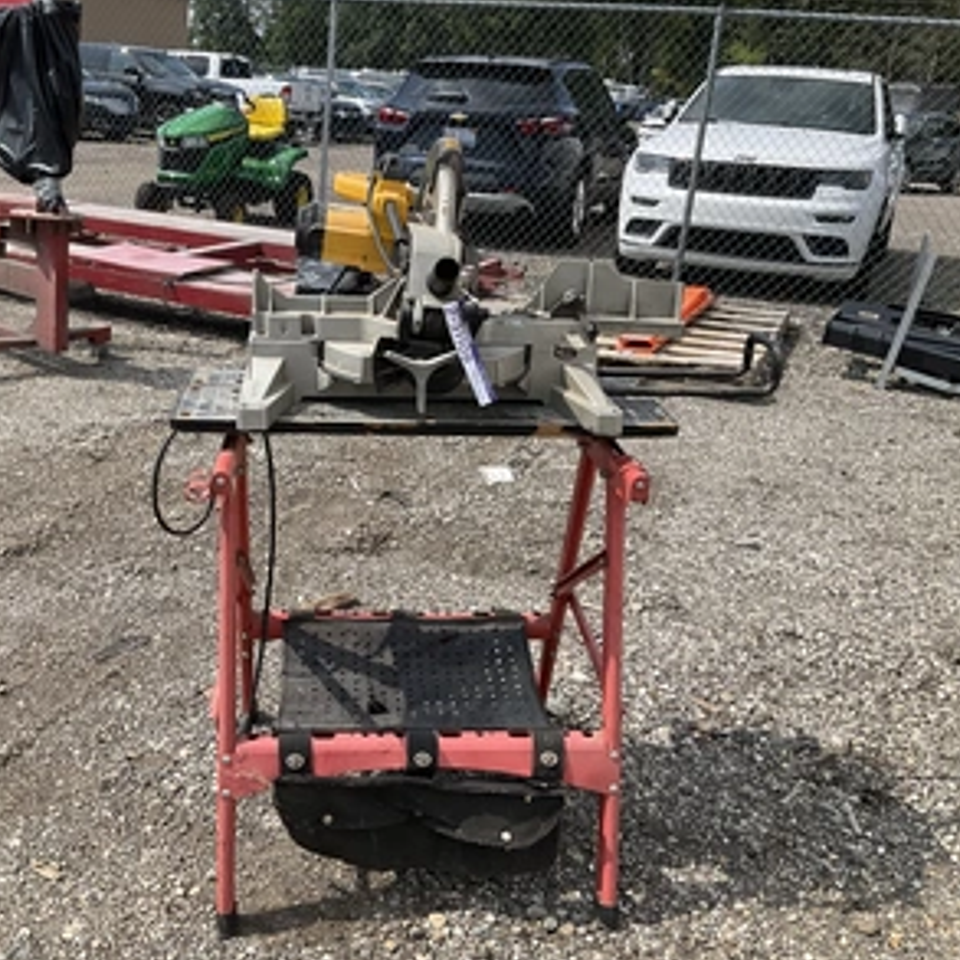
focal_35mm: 35
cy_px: 482
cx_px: 400
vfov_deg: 47.2
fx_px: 1098
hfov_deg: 47.0
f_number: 1.8
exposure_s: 1/1848
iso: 25
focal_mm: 3
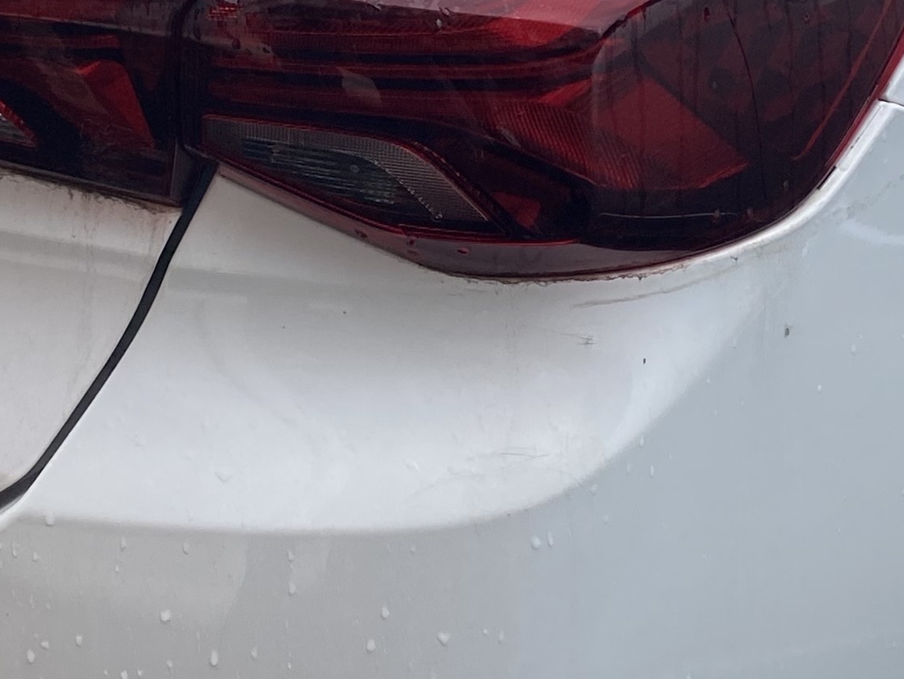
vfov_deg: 15.3
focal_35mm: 95
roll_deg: +1.3
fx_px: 2482
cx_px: 284
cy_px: -23
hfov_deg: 20.6
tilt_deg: -21.7
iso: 32
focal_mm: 4.25
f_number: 1.8
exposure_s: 1/973
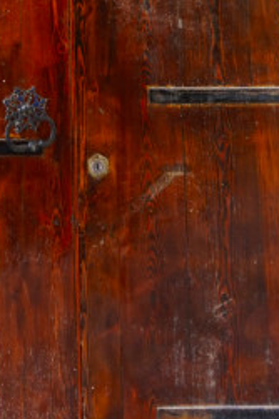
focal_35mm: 86
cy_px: -93
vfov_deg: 21.8
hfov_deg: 15.4
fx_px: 1001
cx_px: -28
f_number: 4
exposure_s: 1/60
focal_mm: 16
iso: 200
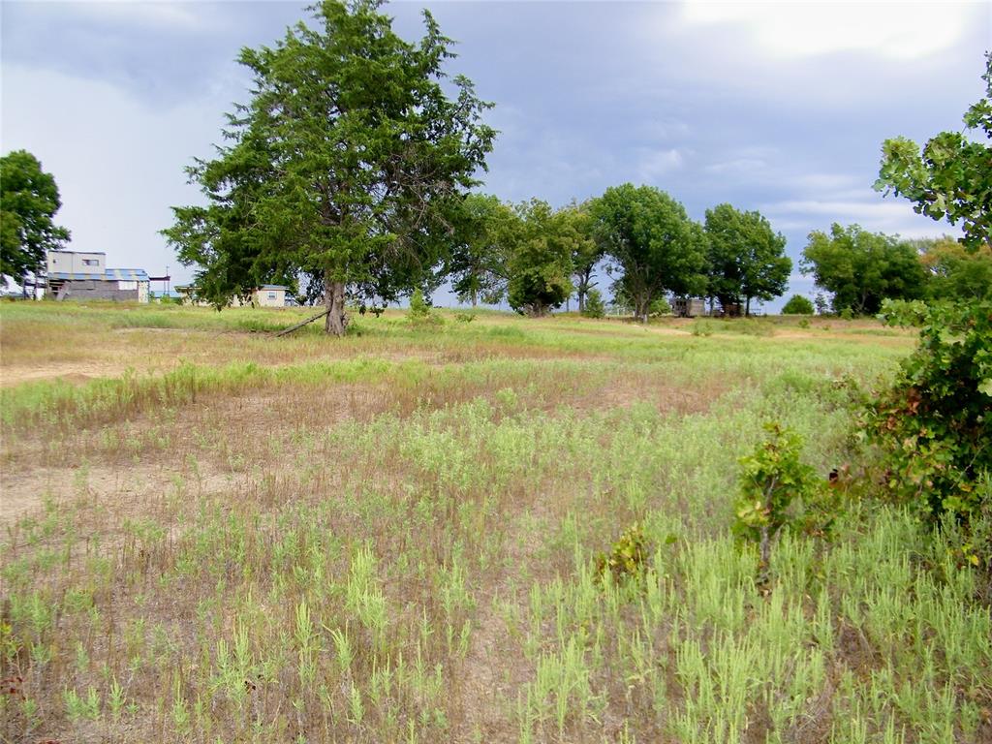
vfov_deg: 49.7
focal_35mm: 28
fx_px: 802
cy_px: 372
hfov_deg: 63.4
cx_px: 496
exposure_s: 1/200
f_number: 3.5
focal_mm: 5
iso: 80
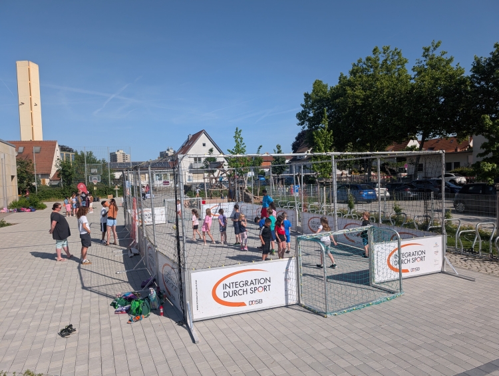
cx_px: 250
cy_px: 188
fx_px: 346
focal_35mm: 24
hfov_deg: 71.5
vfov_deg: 56.9
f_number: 1.68
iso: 21
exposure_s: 1/1764
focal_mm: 6.9
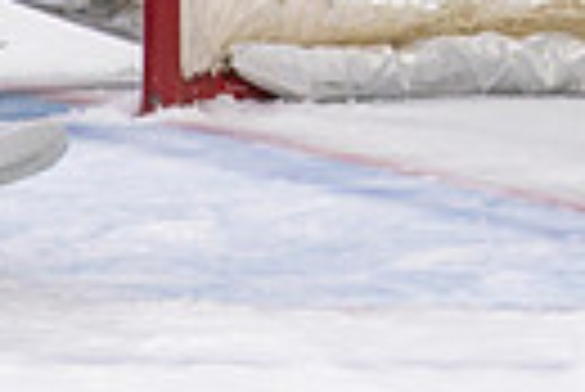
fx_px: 11697
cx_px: -621
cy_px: 56
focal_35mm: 719
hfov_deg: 2.8
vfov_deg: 1.9
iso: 640
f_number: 2.8
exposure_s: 1/640
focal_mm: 100
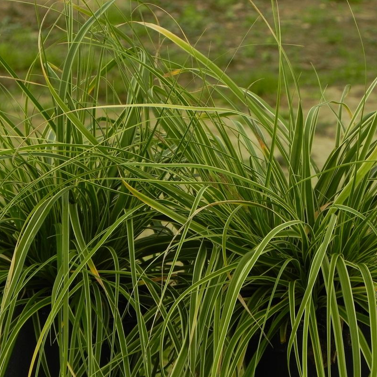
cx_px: 165
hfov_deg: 7.0
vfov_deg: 7.0
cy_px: 189
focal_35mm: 251
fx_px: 3093
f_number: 5
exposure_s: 1/320
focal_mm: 37.7
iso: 160
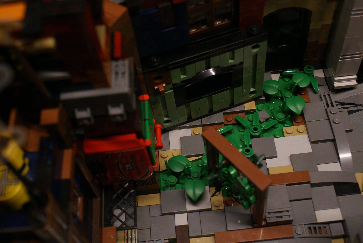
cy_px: 121
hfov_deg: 44.5
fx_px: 444
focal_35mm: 44
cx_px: 180
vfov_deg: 30.6
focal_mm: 28
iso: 400
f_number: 5
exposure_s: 1/20
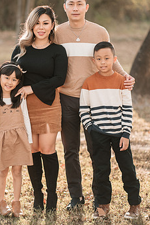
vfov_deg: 18.1
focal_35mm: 113
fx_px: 705
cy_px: 91
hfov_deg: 12.1
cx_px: 60
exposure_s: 1/320
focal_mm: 85
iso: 125
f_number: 1.8
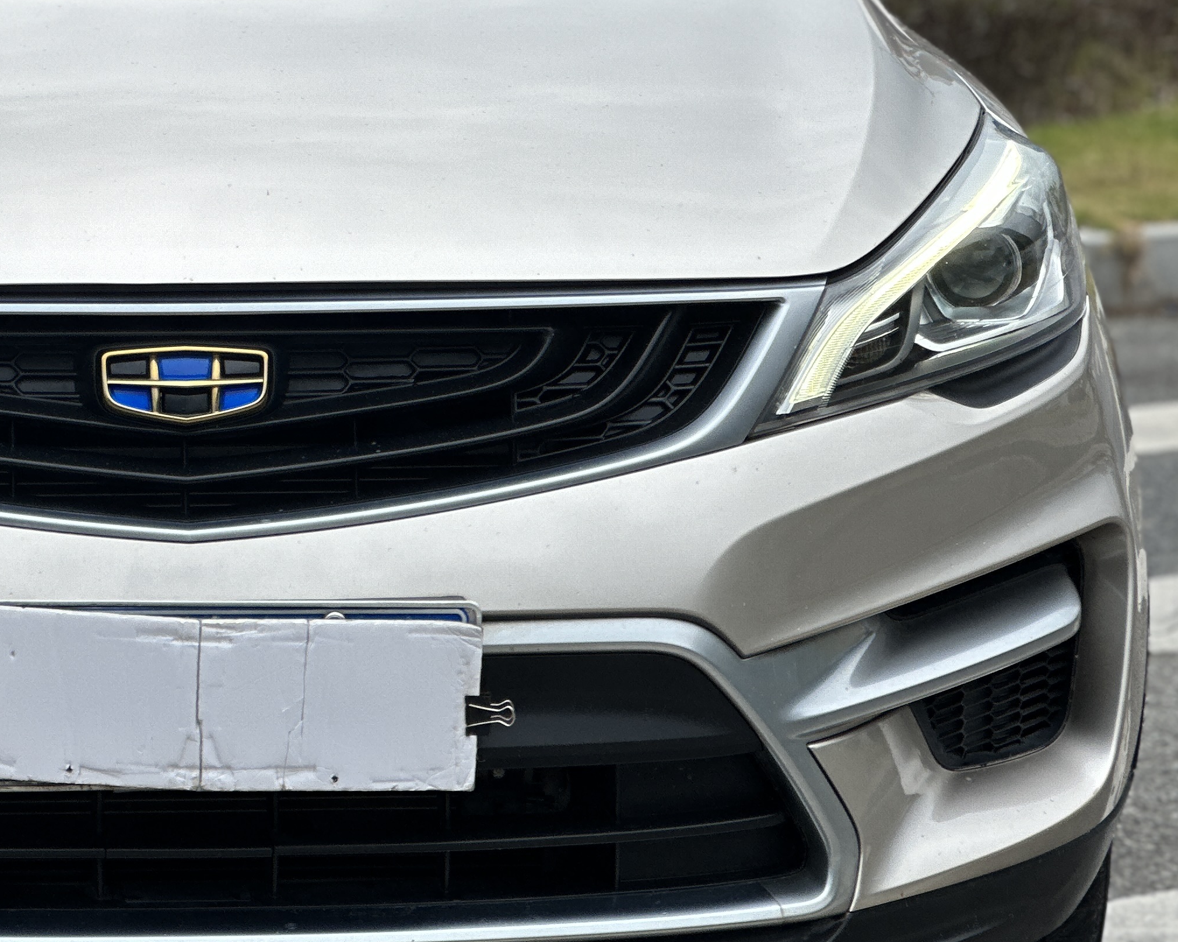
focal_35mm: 150
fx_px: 5230
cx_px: 171
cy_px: 265
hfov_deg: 12.8
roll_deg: +1.7
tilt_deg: -4.7
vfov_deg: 10.3
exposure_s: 1/241
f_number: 2.8
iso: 25
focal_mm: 9
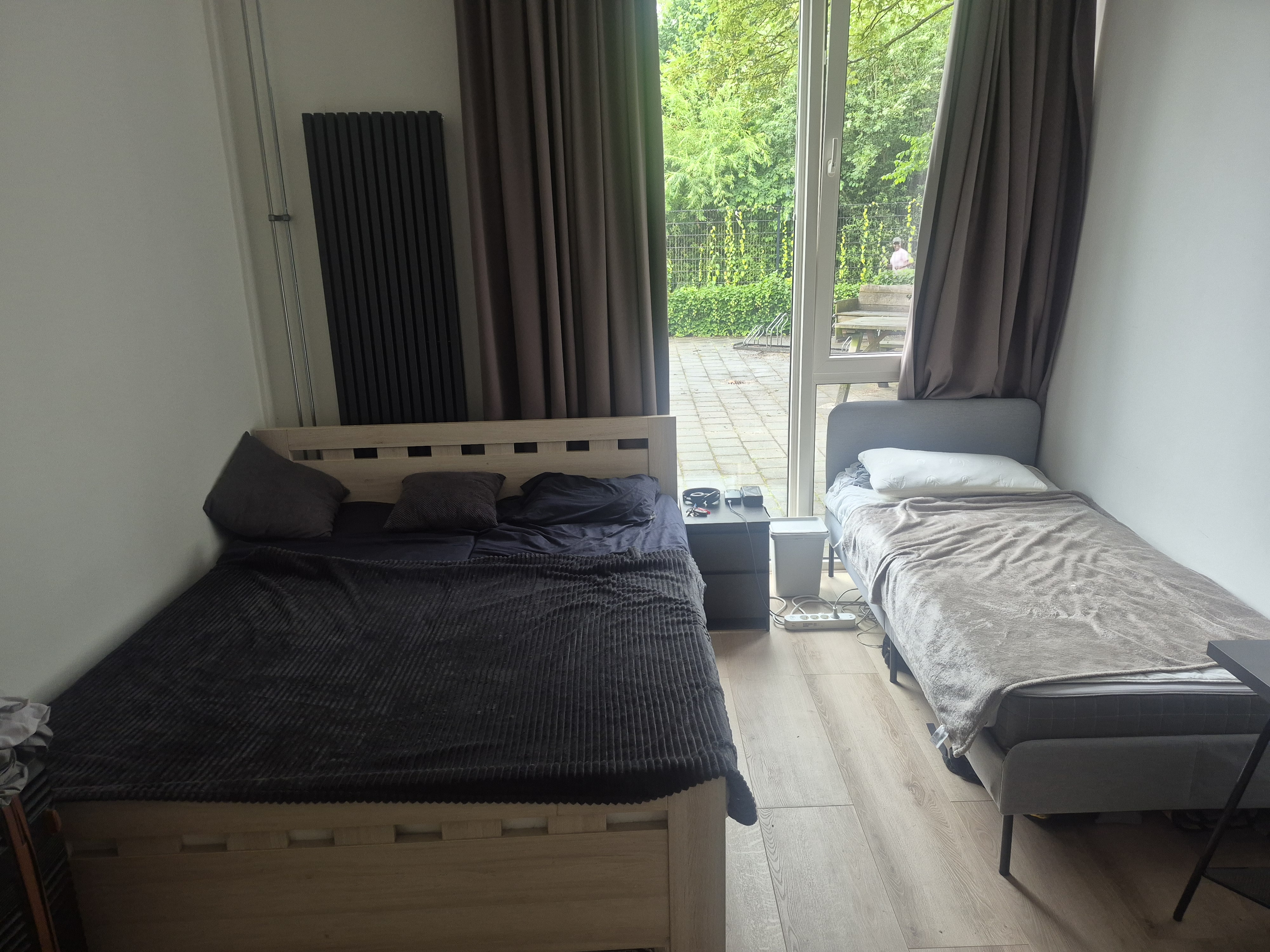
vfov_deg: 58.9
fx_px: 844
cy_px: 476
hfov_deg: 73.9
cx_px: 635
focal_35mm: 23
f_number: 1.8
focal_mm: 5.4
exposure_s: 1/100
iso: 160
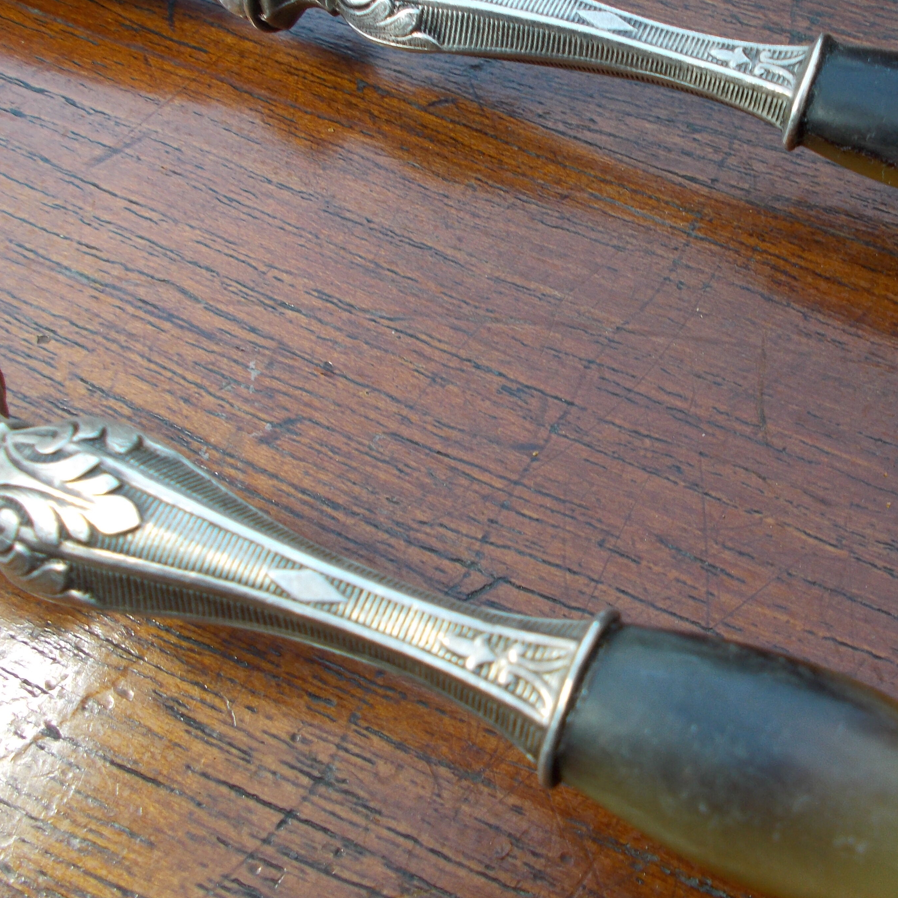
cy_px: 383
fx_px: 1321
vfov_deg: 37.5
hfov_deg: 36.9
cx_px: 642
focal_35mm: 45
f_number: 3.4
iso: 80
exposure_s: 1/50
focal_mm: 5.3
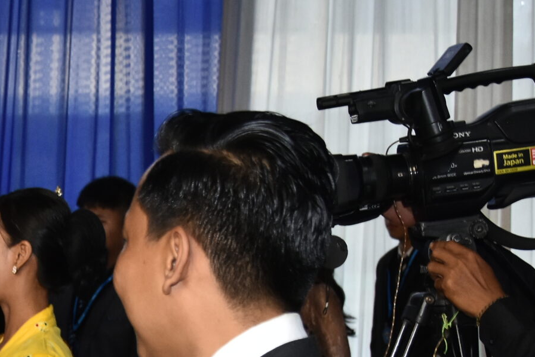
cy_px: 480
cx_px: -78
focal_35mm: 120
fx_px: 1783
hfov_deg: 16.5
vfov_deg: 11.1
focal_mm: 28
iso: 800
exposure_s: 1/125
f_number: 5
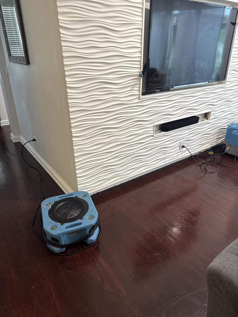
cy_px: 158
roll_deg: +3.0
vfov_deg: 71.6
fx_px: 220
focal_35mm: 24
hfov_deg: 56.8
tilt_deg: -25.5
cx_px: 119
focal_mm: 6.76
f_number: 1.78
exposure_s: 1/60
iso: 200
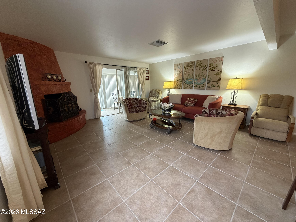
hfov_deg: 102.1
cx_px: 148
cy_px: 111
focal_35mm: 14
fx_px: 120
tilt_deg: -13.1
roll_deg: +0.5
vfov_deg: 85.7
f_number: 2.2
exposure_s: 1/60
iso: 320
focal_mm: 2.22
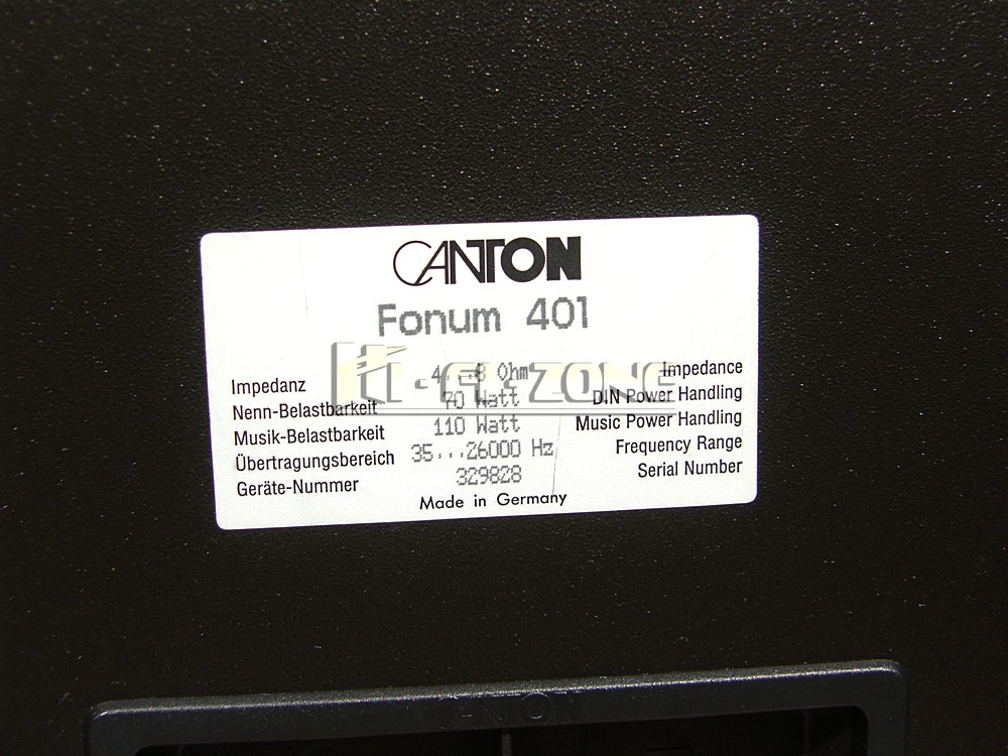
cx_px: 504
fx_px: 1602
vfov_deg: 26.6
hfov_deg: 34.9
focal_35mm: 55
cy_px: 378
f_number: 3.2
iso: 50
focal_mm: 14.2
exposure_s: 1/50
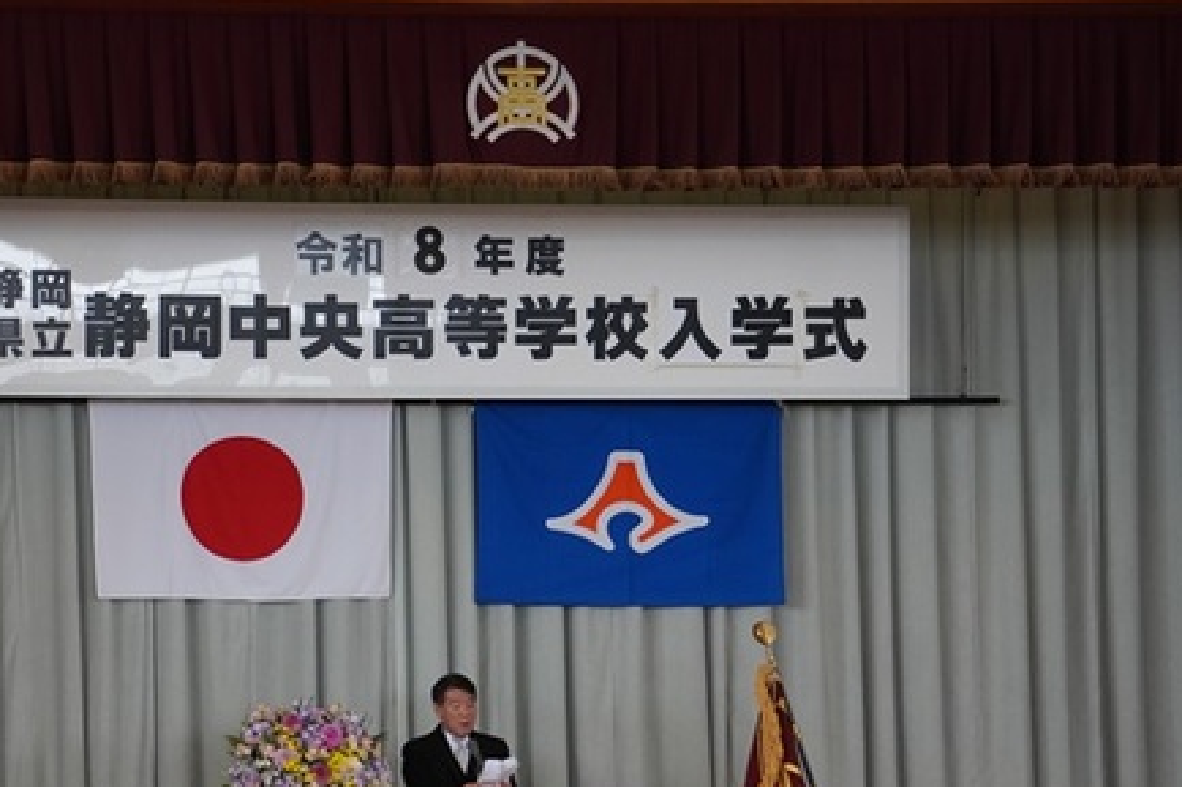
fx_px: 7548
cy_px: 577
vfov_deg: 6.0
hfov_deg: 8.9
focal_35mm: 230
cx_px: 414
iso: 800
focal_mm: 104
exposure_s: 1/160
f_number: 5.6
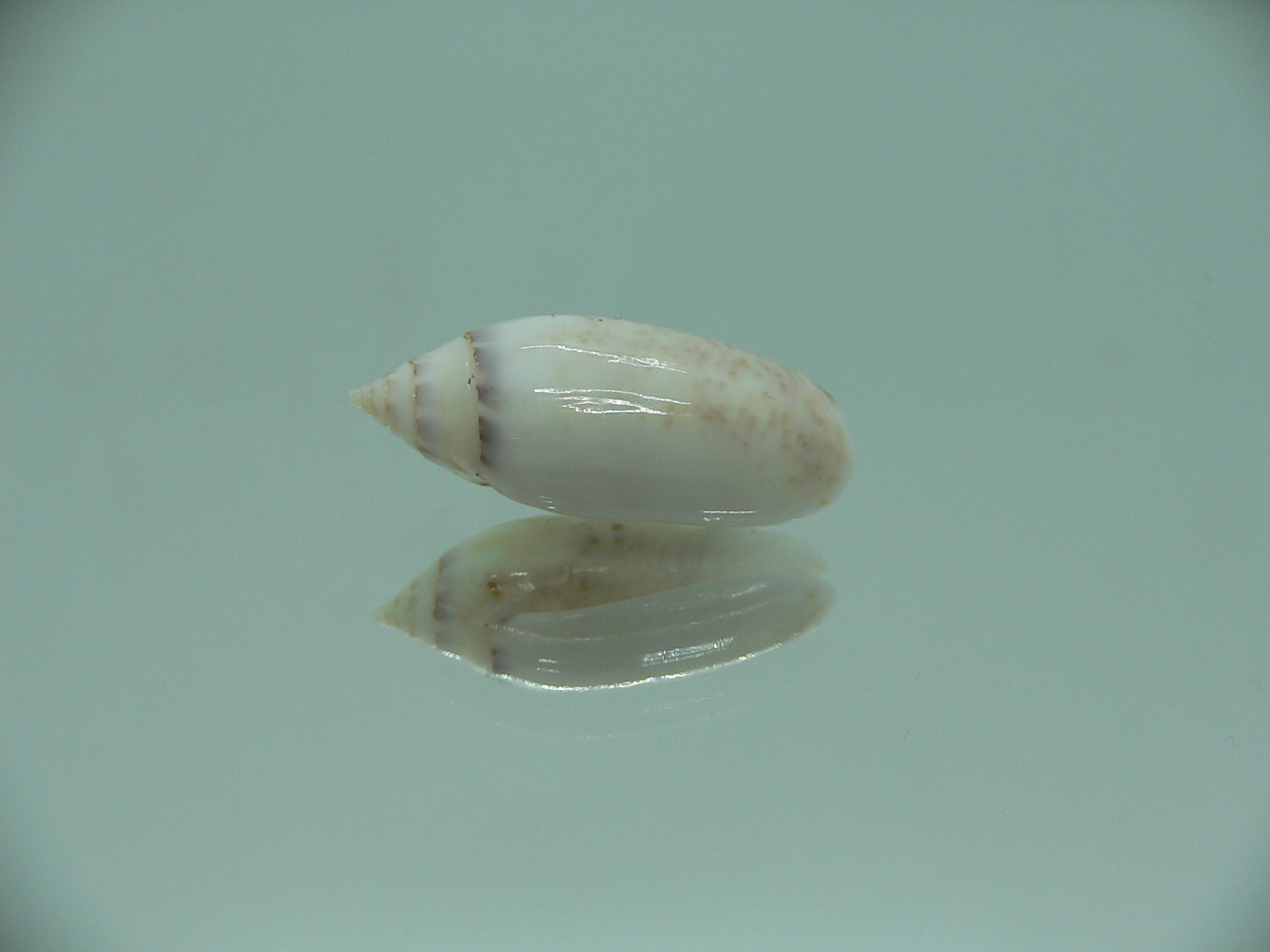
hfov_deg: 52.6
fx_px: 1284
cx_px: 635
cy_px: 476
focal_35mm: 35
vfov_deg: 40.7
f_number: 2.8
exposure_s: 1/80
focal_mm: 4.6
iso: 80
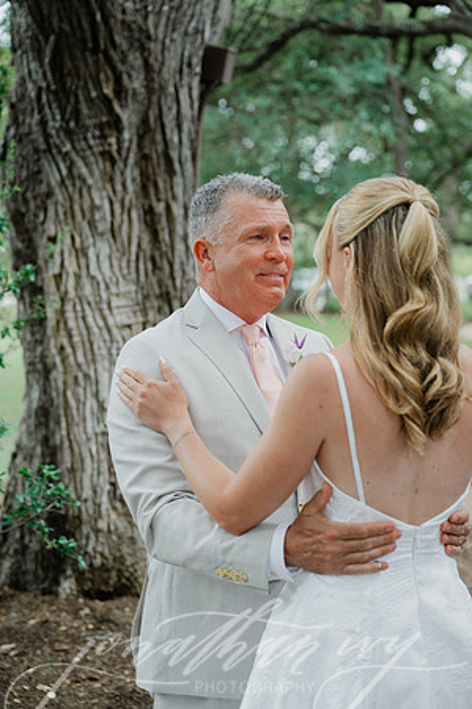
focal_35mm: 63
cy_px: 354
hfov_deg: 21.6
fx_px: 1239
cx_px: 236
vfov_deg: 31.9
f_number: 3.5
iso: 560
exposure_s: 1/640
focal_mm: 63
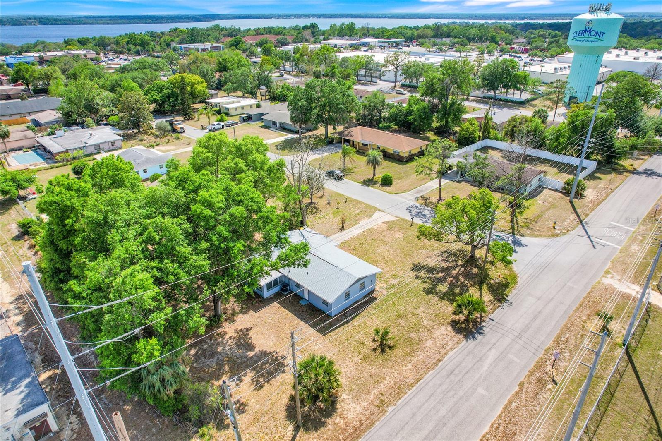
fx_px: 404
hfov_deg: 78.6
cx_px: 331
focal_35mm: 22
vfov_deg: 57.2
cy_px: 220
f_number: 2.8
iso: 130
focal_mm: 8.38
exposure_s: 1/320
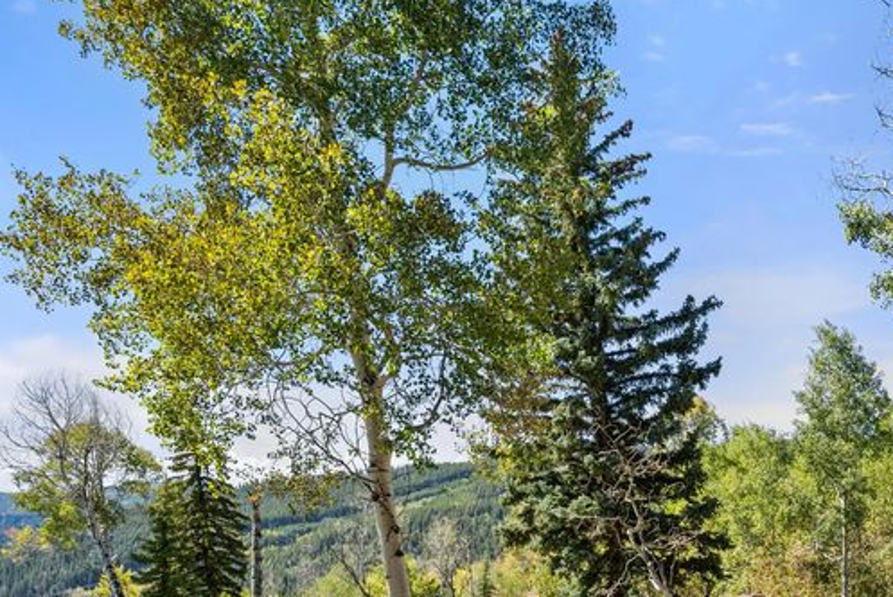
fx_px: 869
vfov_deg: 34.9
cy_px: 578
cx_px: 715
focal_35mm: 35
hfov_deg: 51.0
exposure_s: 1/60
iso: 125
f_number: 7.1
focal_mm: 17
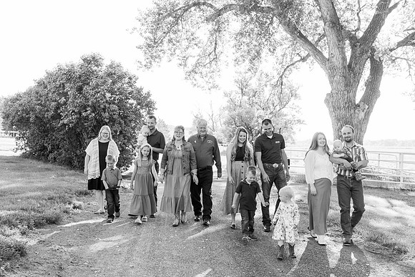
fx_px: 404
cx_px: 208
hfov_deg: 54.4
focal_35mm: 35
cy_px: 138
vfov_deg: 37.9
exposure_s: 1/320
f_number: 6.3
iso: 800
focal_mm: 35
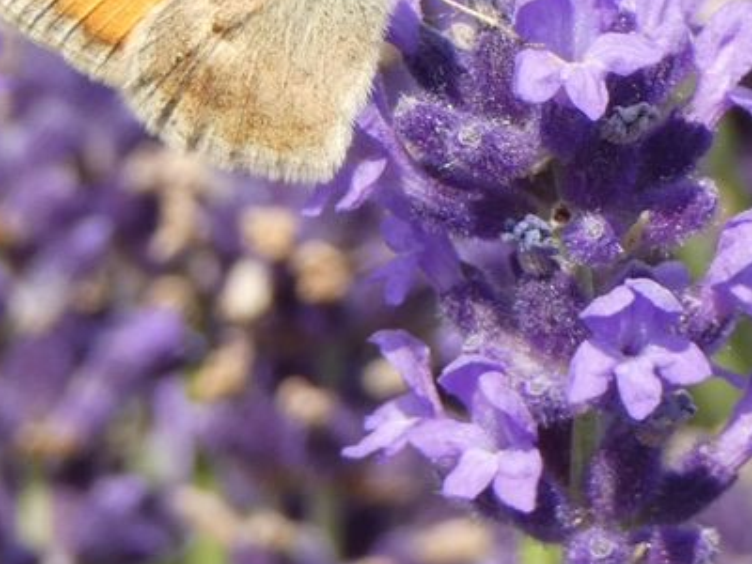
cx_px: 264
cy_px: 43
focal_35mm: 503
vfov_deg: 3.0
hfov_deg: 3.9
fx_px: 10927
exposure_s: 1/80
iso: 80
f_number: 5.5
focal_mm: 42.3
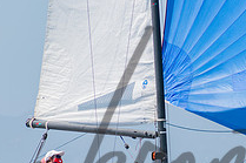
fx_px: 4404
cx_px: 165
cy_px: 159
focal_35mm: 645
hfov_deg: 3.2
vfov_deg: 2.1
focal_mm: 155
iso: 200
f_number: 6.3
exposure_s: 1/1000
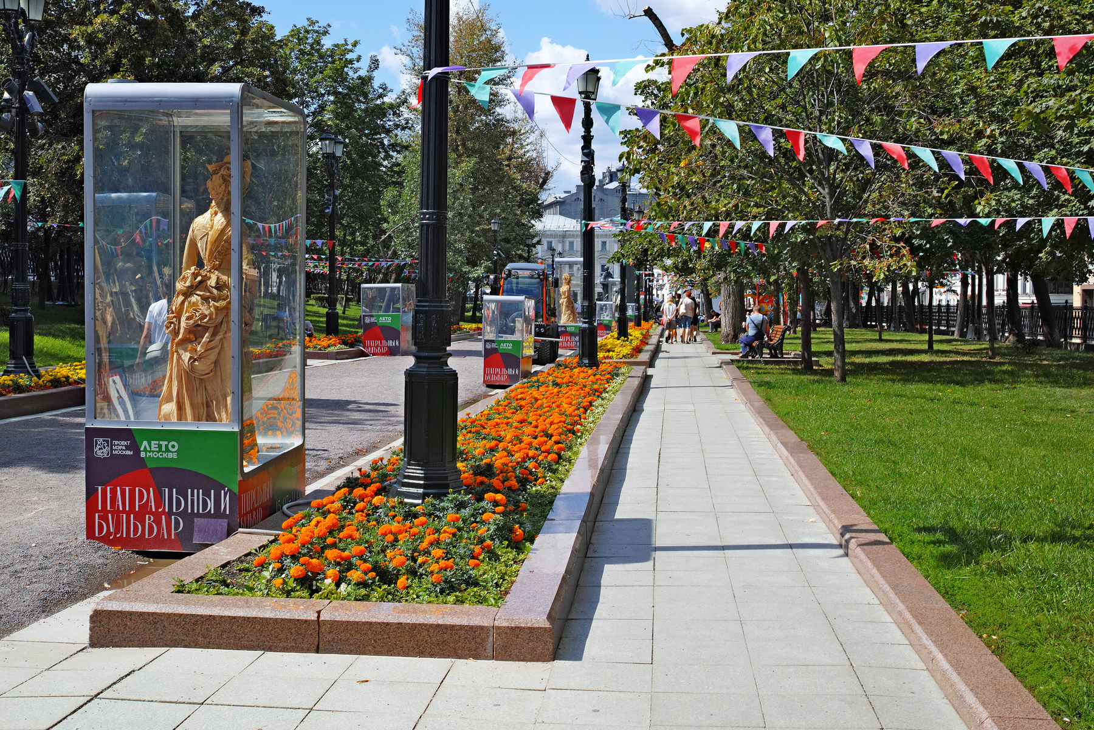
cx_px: 547
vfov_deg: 29.9
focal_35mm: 45
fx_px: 1367
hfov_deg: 43.6
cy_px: 365
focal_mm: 30
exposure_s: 1/200
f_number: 8
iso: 100
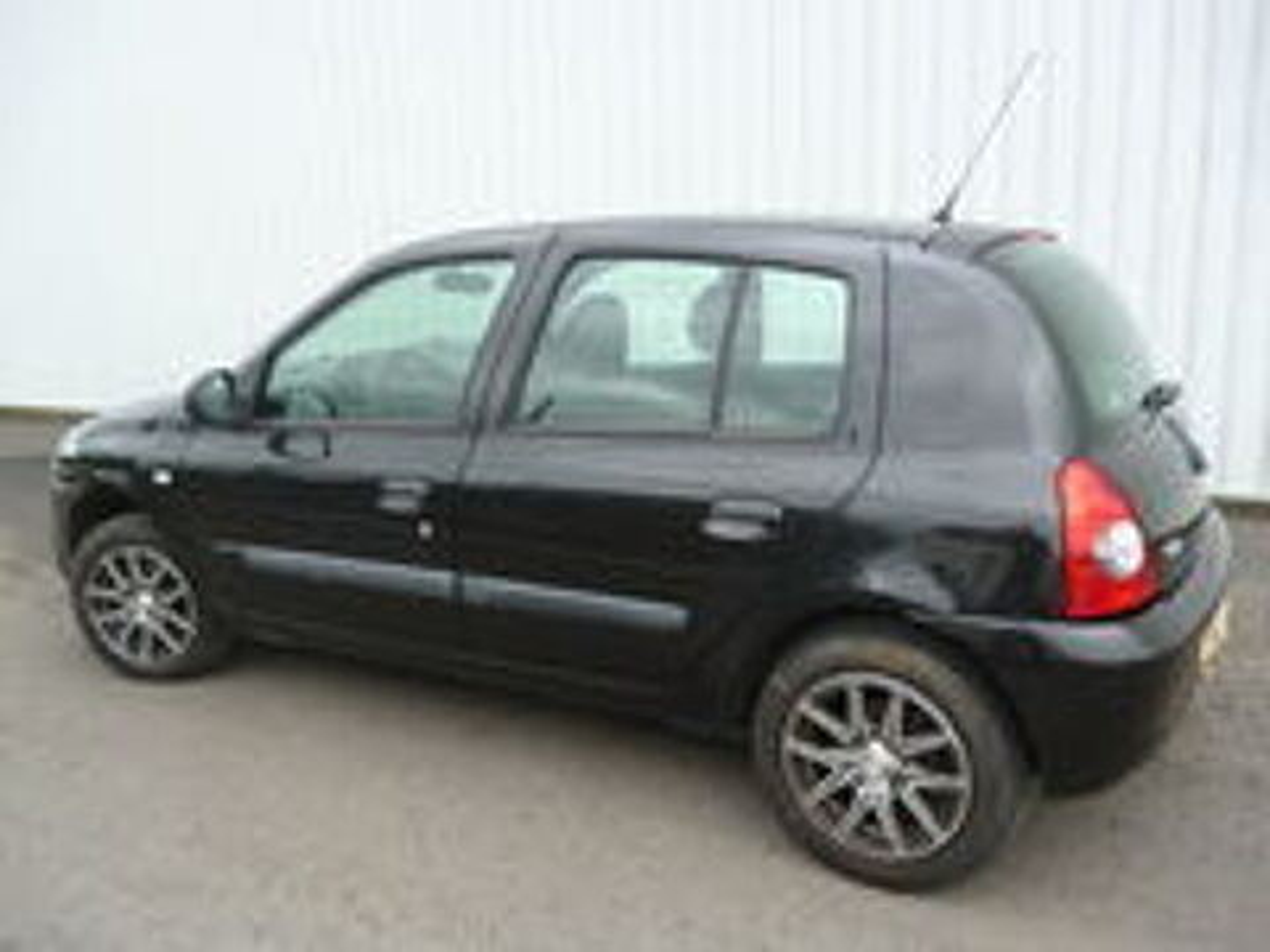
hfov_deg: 63.4
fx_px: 1027
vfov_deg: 49.7
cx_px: 635
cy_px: 476
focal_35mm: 28
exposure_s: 1/100
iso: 100
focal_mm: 5
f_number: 3.1
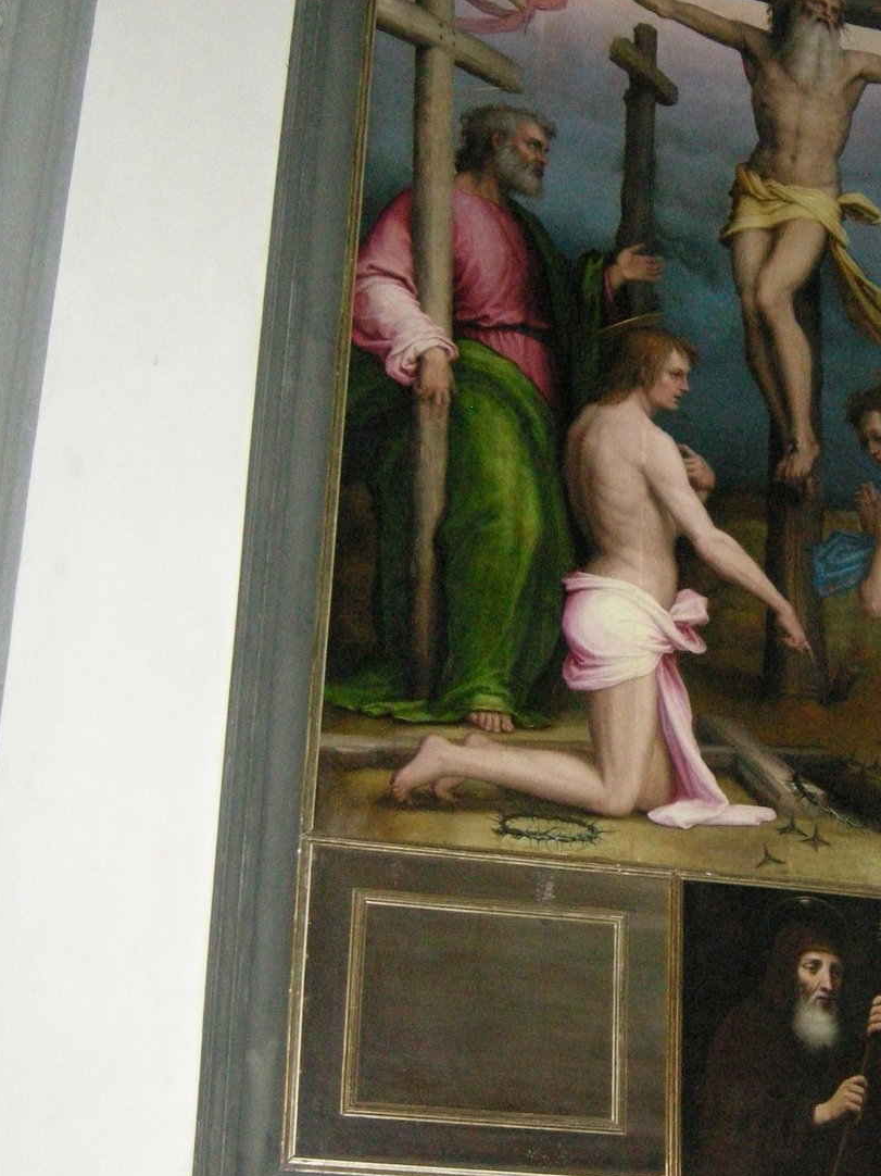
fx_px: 2410
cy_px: 687
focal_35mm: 71
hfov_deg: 20.3
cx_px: 777
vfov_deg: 27.4
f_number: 2.7
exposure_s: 1/60
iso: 499
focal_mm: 7.5
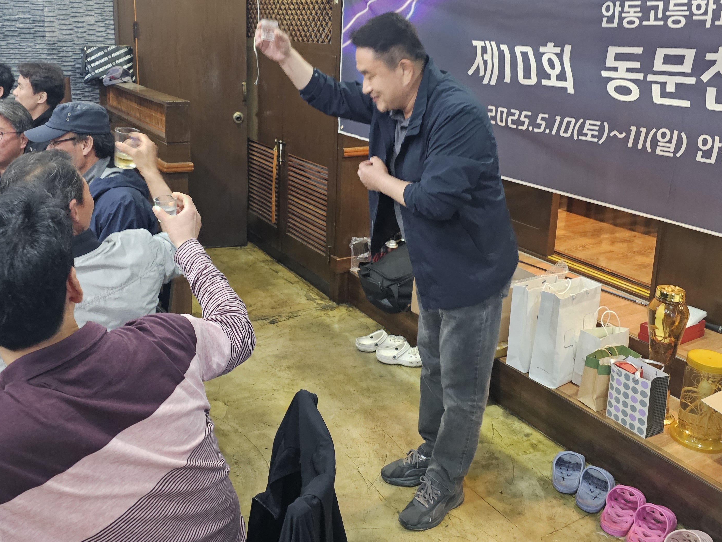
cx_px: 308
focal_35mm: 33
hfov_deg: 55.1
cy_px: 190
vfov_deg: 42.5
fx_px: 688
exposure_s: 1/60
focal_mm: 6.3
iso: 640
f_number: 1.7
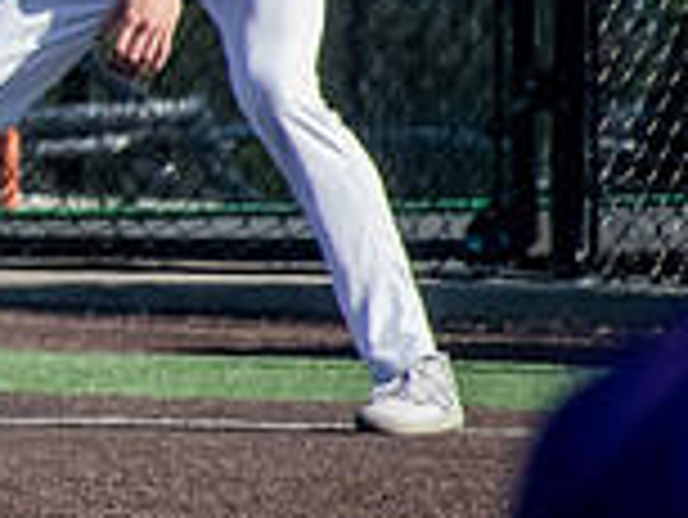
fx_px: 43402
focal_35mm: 2182
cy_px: -20
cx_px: -594
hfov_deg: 0.9
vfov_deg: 0.7
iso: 2500
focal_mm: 400
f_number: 6.3
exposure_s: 1/4000
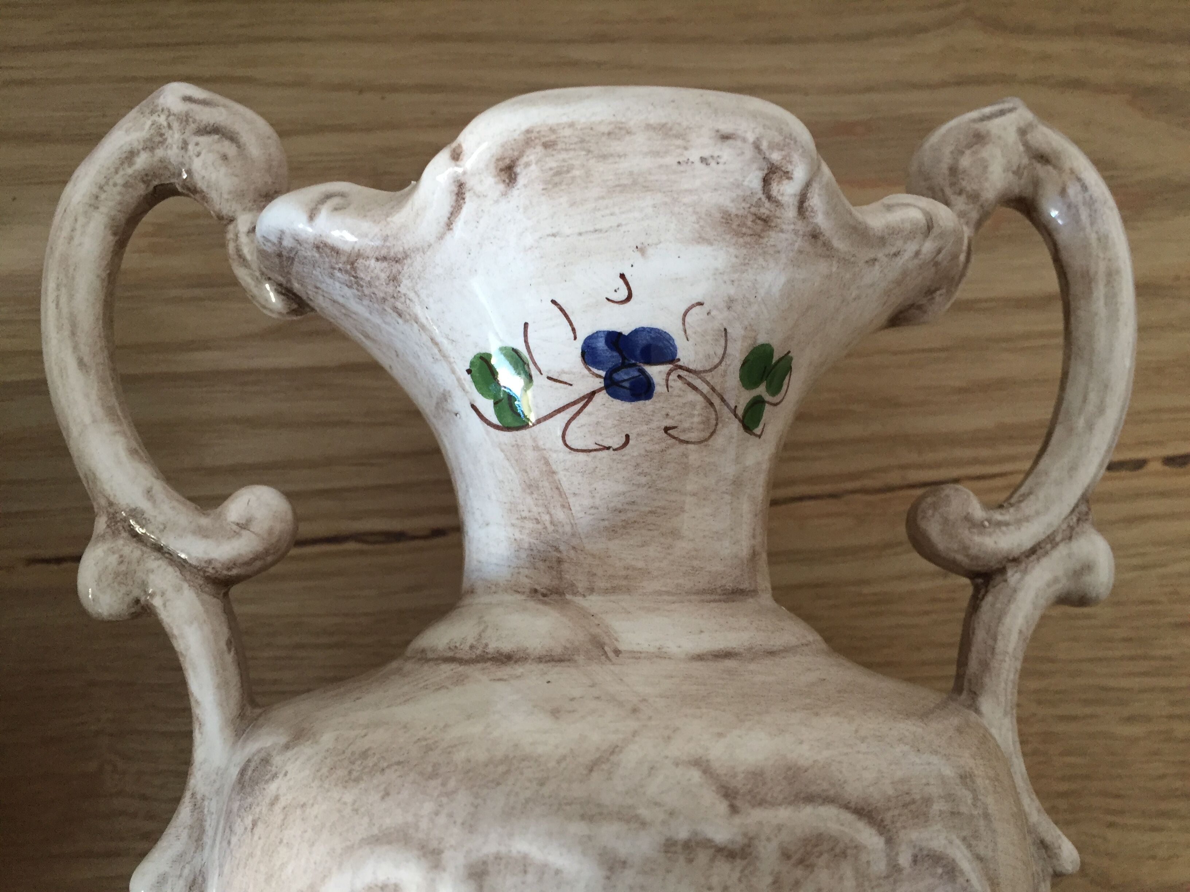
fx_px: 997
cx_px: 595
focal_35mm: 29
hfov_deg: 61.7
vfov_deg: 48.2
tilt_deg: -77.9
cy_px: 446
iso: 160
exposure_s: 1/33
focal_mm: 4.15
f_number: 2.2
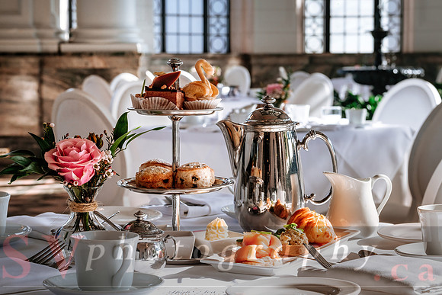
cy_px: 148
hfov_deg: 23.4
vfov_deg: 15.7
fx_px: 1067
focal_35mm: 87
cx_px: 221
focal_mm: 56.3
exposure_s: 1/160
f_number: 8
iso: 200
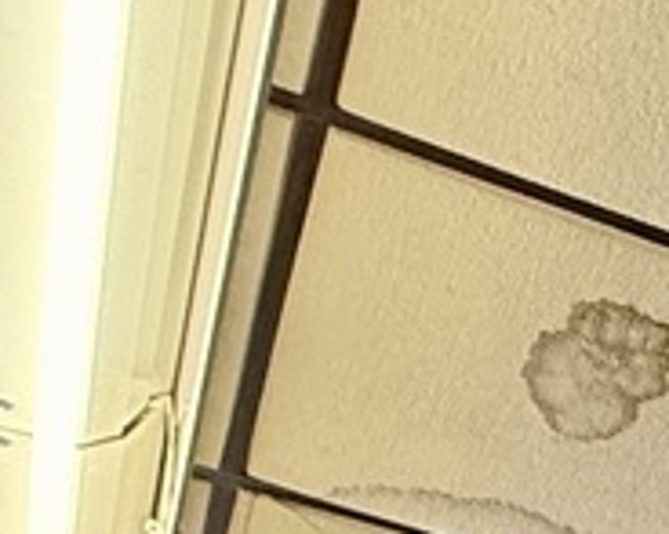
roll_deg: -0.2
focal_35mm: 107
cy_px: 1882
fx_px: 2117
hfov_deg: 16.4
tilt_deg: -1.8
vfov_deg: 9.2
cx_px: 993
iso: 320
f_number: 2.2
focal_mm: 2.22
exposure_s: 1/60
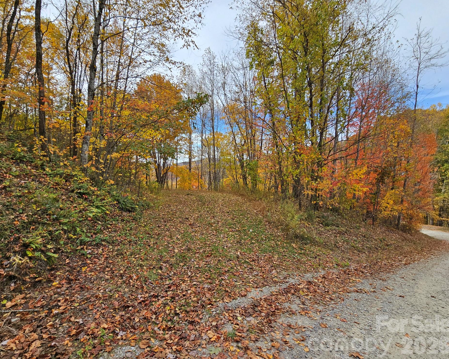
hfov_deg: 100.5
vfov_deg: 88.0
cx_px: 206
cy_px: 177
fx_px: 186
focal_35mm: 14
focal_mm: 2.2
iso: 50
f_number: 2.2
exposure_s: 1/719
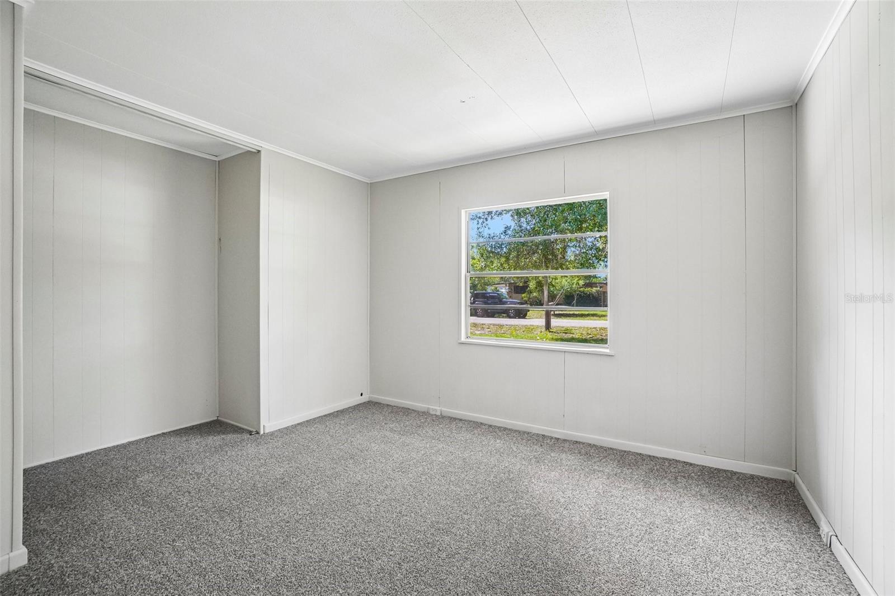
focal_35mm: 15
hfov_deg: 100.4
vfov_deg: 77.3
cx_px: 448
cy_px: 298
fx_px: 373
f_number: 8
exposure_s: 1/30
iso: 640
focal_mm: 10
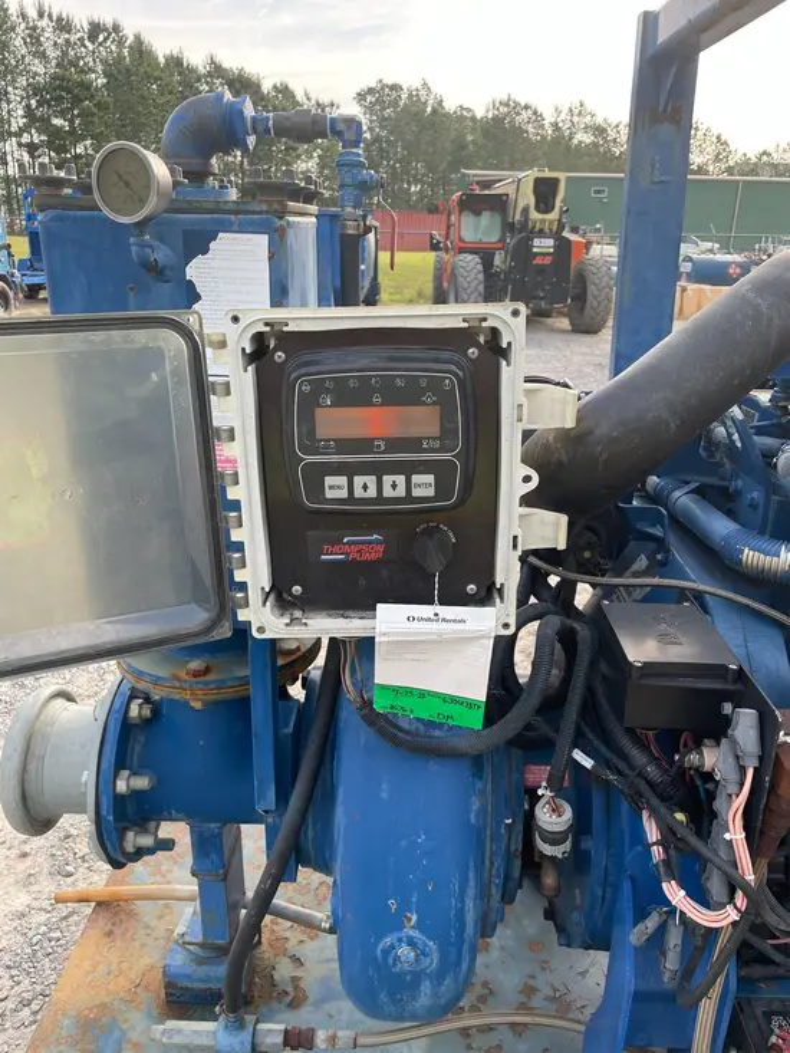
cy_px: 526
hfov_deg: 53.1
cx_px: 395
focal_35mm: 26
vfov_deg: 67.3
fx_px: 791
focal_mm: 4.2
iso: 50
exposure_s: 1/370
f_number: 1.6
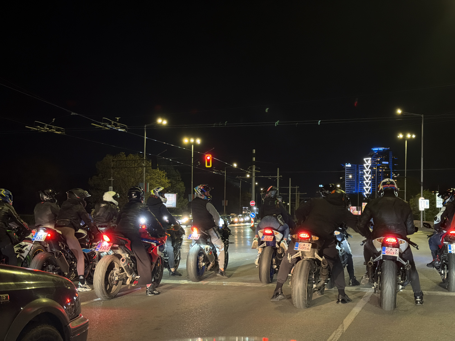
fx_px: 631
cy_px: 170
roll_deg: -1.6
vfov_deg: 30.3
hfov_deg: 39.7
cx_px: 228
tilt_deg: +4.0
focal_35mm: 48
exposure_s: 1/25
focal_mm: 6.76
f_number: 1.78
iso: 640
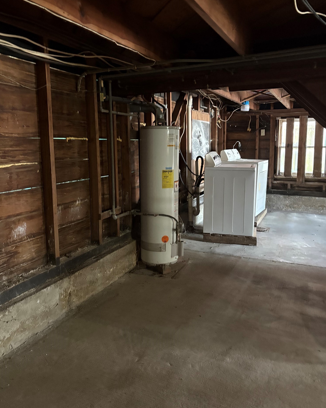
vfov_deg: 62.2
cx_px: 160
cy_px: 191
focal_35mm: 28
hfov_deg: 51.5
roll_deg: +0.8
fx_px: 338
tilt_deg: -6.6
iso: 800
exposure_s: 1/30
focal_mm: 5.96
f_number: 1.6
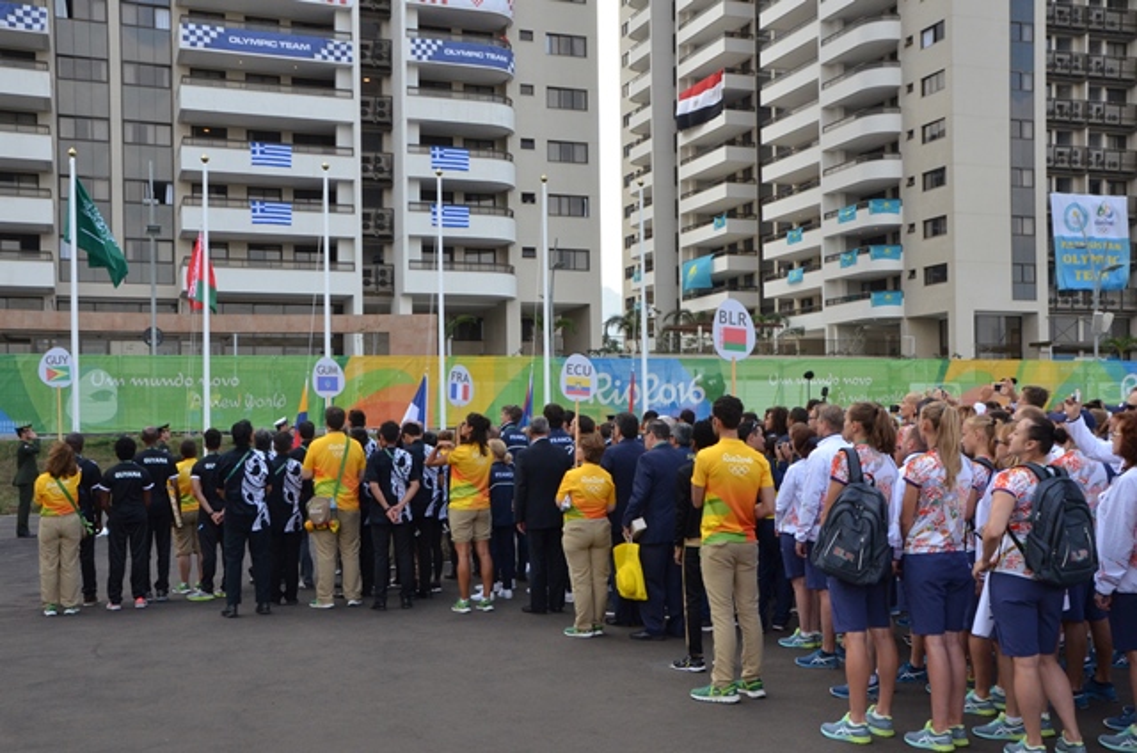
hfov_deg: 49.6
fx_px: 1229
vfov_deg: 34.1
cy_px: 376
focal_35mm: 39
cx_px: 568
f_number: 10
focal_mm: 26
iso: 1000
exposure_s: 1/400
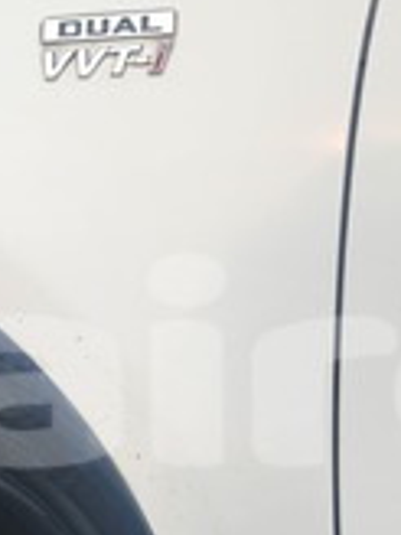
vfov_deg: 23.1
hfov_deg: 16.1
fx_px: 1297
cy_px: 372
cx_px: -205
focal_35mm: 84
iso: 20
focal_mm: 5.4
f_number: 1.8
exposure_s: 1/577
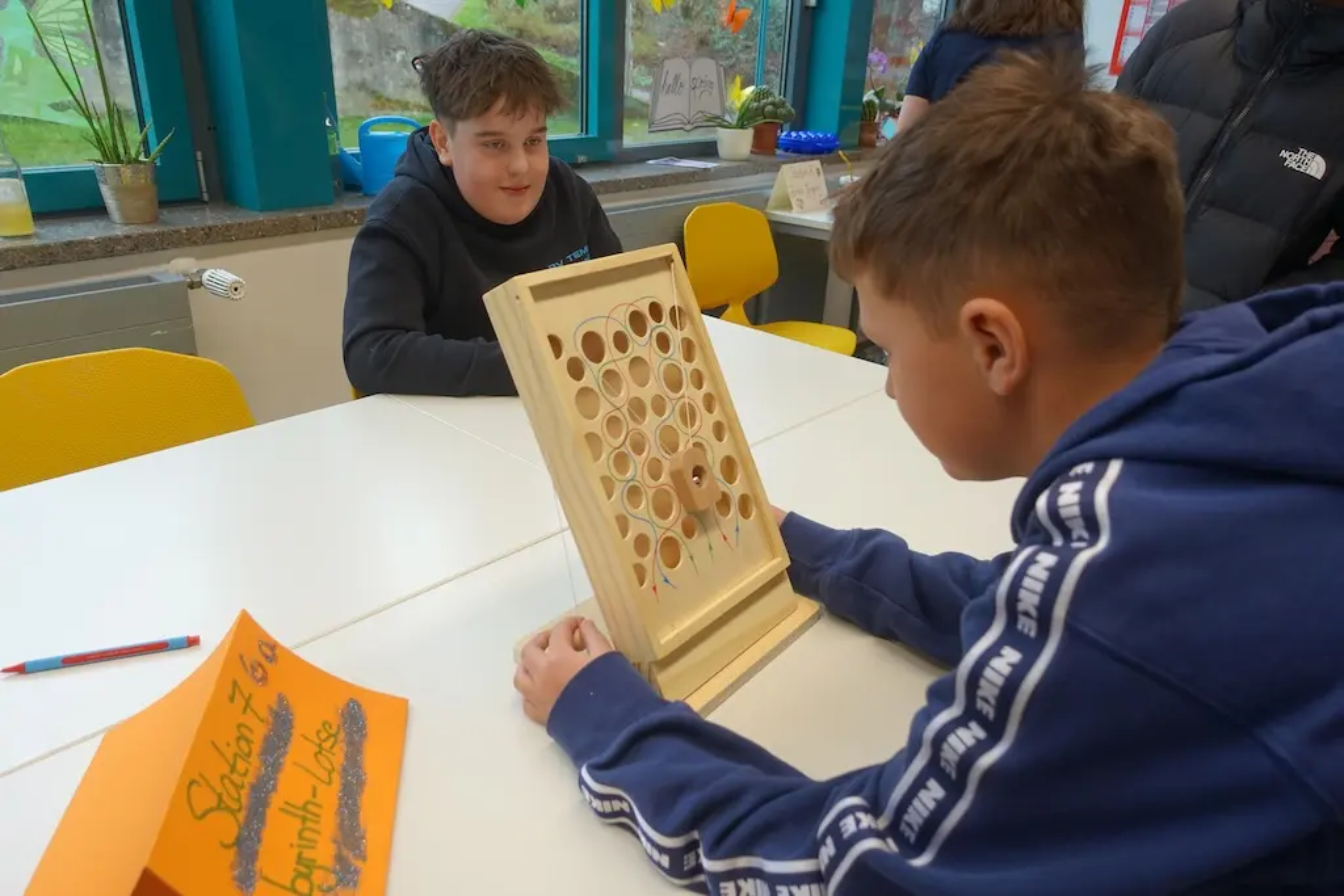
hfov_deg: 73.7
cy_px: 448
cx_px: 672
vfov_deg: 53.1
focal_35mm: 24
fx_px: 896
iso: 125
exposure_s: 1/80
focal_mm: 8.8
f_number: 2.8
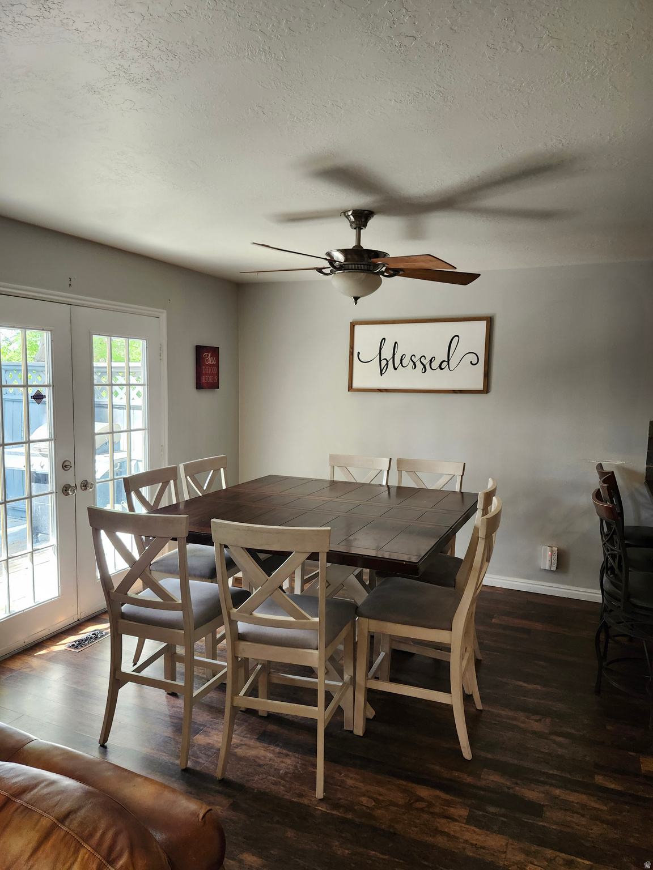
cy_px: 435
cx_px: 326
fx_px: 578
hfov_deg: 58.9
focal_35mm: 23
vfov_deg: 73.9
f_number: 1.8
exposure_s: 1/120
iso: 250
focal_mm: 5.54
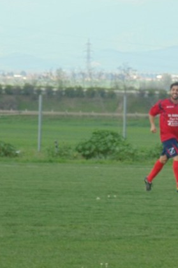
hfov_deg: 3.0
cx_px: 149
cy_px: 119
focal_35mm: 459
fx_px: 3407
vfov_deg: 4.5
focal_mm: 50.1
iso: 80
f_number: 5.8
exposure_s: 1/200
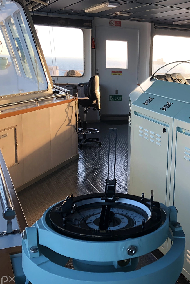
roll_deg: -1.1
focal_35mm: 46
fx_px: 364
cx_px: 171
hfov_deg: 28.1
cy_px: 151
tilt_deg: -13.8
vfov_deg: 42.7
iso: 25
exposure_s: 1/100
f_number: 1.8
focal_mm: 3.99
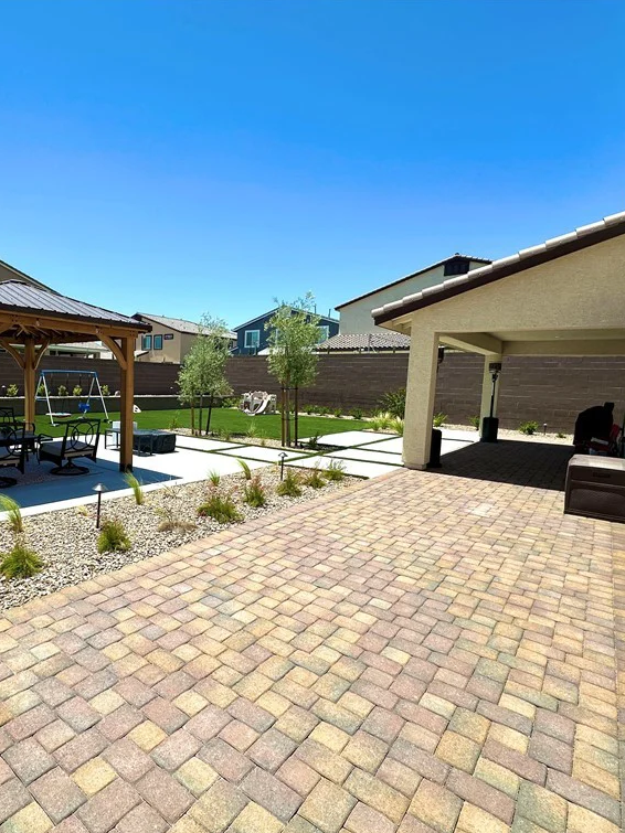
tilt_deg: -5.0
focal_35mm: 19
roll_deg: -1.8
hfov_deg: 65.5
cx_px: 176
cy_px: 419
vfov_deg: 84.7
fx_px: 458
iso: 50
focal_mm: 2.22
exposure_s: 1/2132
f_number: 2.2
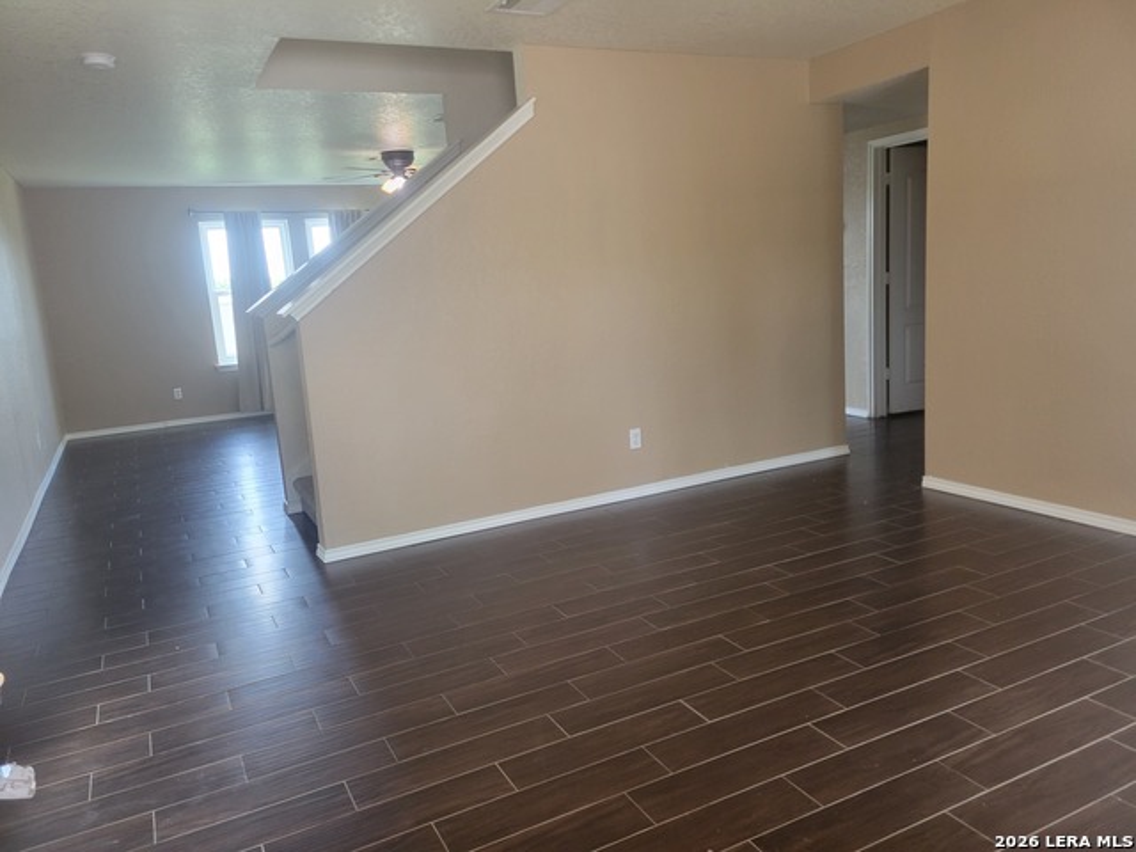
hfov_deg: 67.3
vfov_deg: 53.1
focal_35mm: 26
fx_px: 853
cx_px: 568
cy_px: 426
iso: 200
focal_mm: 5.4
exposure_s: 1/60
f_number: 1.8
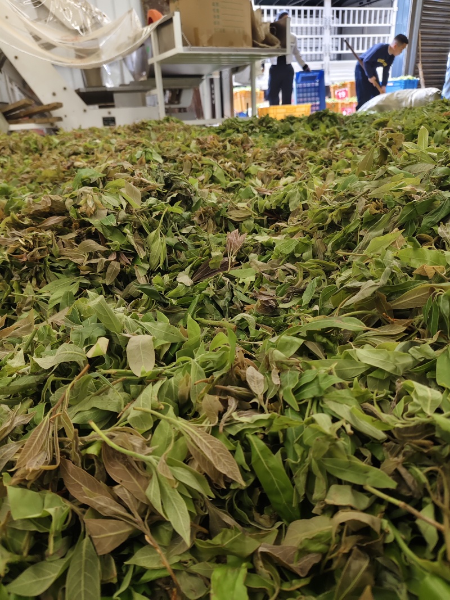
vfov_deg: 71.6
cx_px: 225
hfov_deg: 56.8
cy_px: 300
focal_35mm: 24
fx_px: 416
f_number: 1.88
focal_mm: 5.56
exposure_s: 1/100
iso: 730
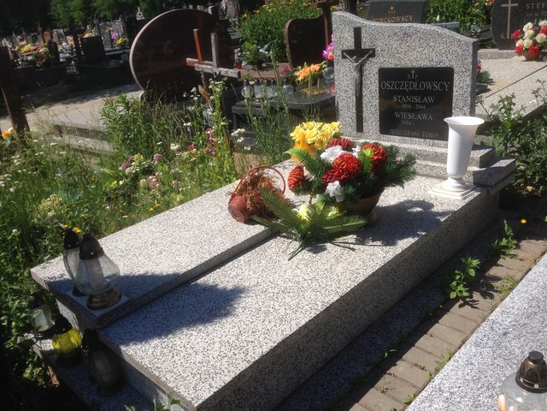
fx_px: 521
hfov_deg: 55.4
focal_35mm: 33
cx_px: 274
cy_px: 206
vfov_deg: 42.9
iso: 50
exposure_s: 1/2088
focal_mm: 4.12
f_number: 2.4
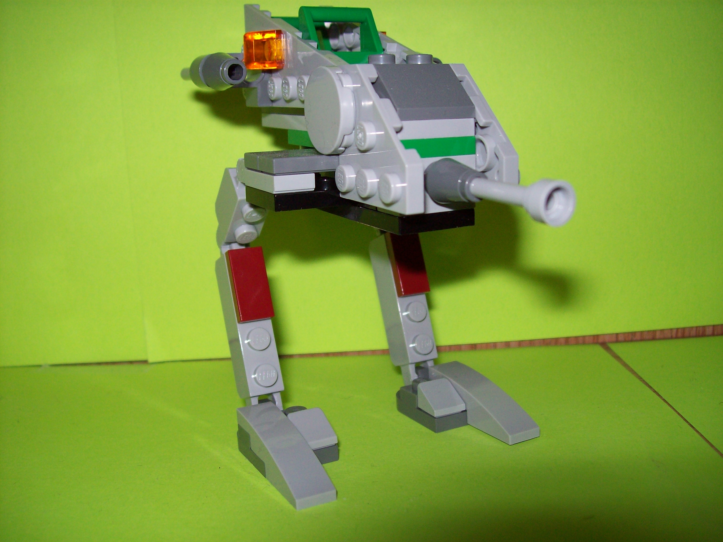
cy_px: 271
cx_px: 362
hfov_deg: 51.4
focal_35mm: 36
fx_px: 752
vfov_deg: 39.7
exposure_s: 1/64
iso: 80
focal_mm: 6
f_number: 2.7
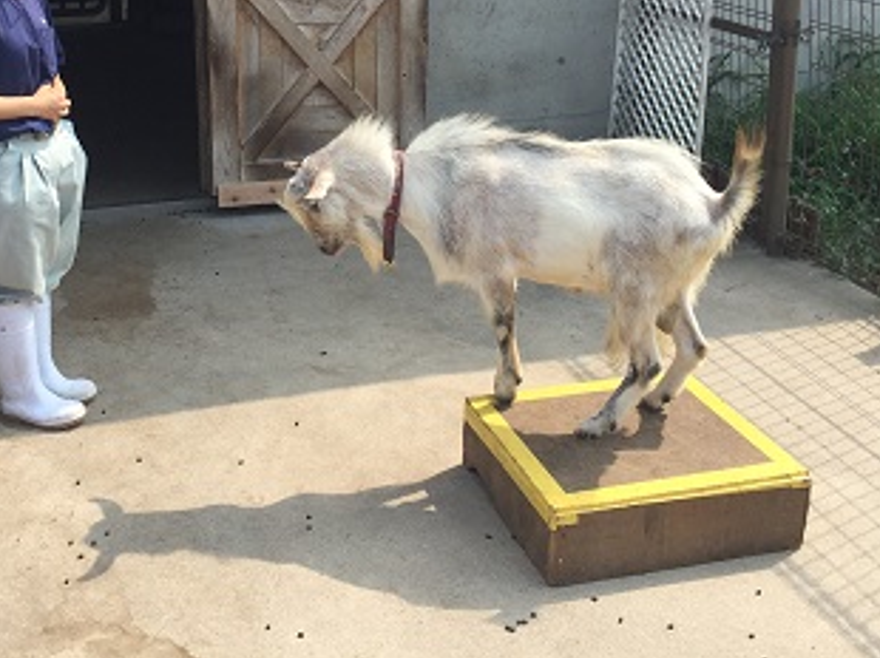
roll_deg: -0.3
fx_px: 1245
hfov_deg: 38.7
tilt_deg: -14.3
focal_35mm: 49
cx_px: 325
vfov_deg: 28.9
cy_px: 113
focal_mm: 4.15
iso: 32
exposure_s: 1/1014
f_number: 2.2
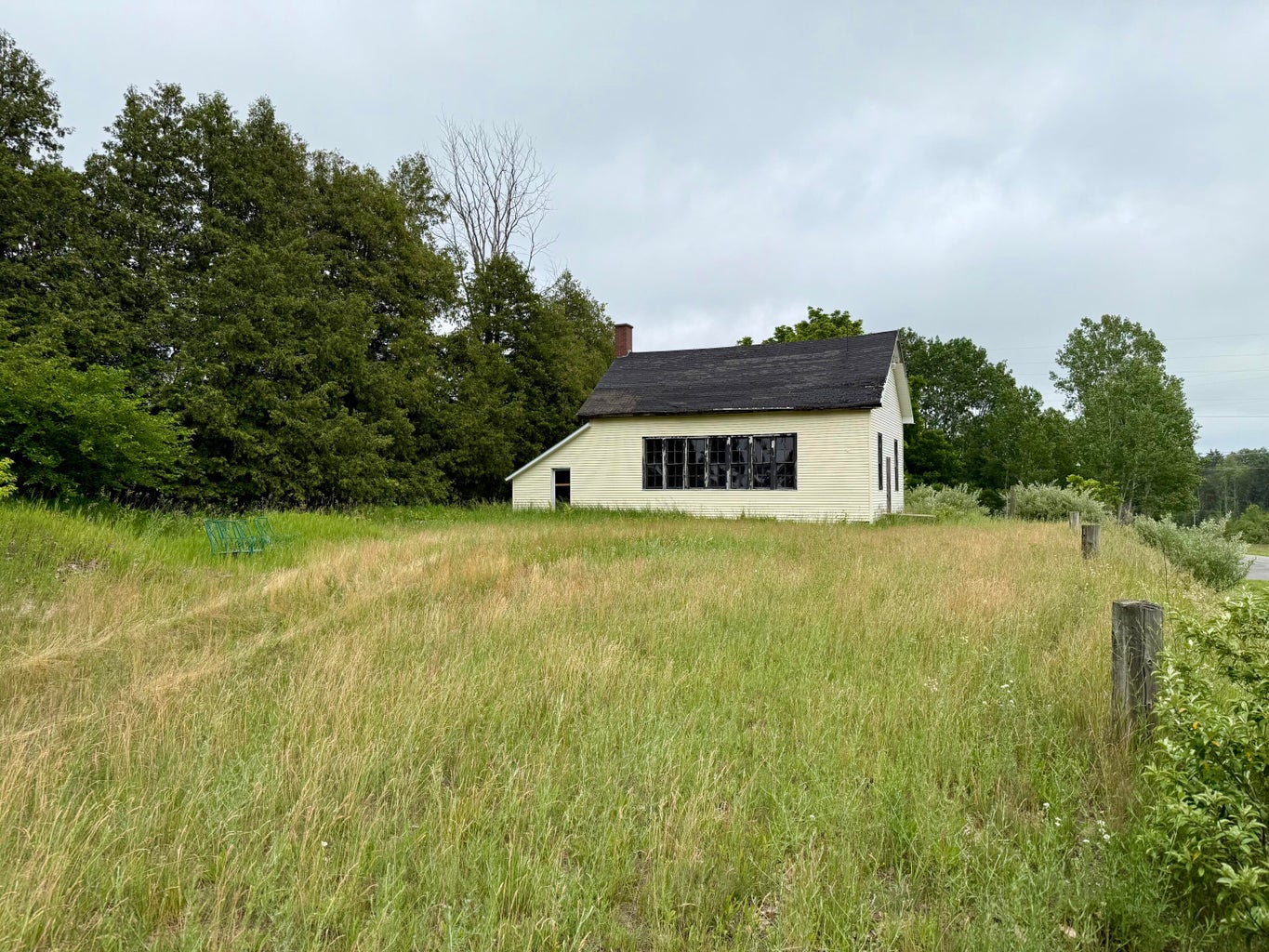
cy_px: 476
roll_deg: -0.6
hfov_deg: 71.6
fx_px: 880
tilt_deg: +1.4
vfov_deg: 56.8
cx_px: 634
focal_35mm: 24
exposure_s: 1/5714
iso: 80
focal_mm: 6.76
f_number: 1.78
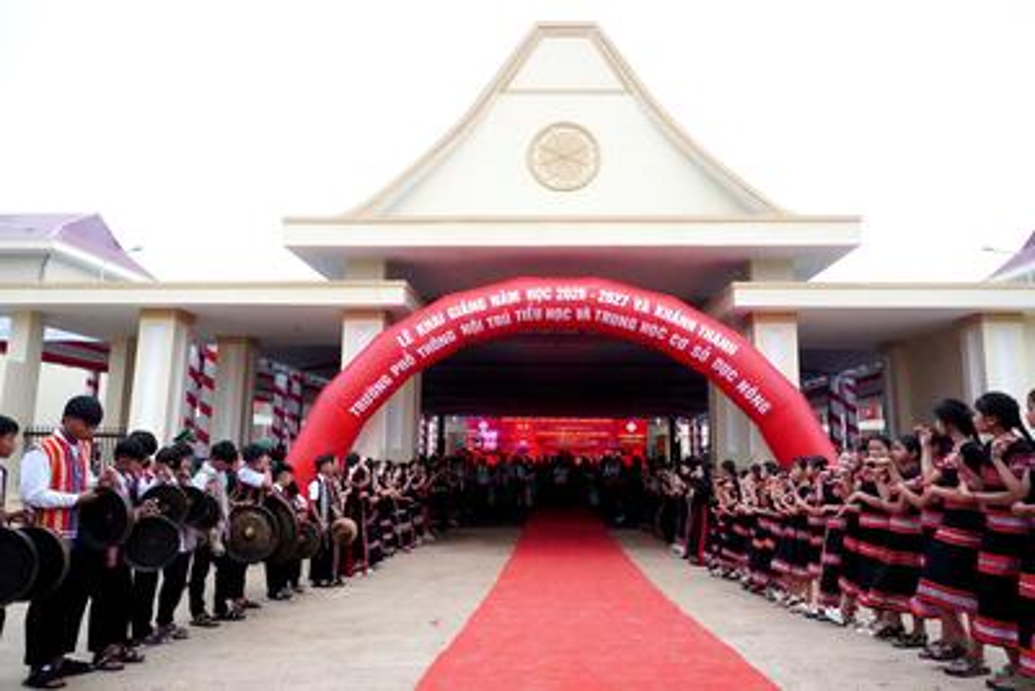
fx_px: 690
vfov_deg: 53.2
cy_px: 346
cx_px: 518
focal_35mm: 24
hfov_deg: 73.7
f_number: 8
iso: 8000
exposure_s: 1/2000
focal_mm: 16
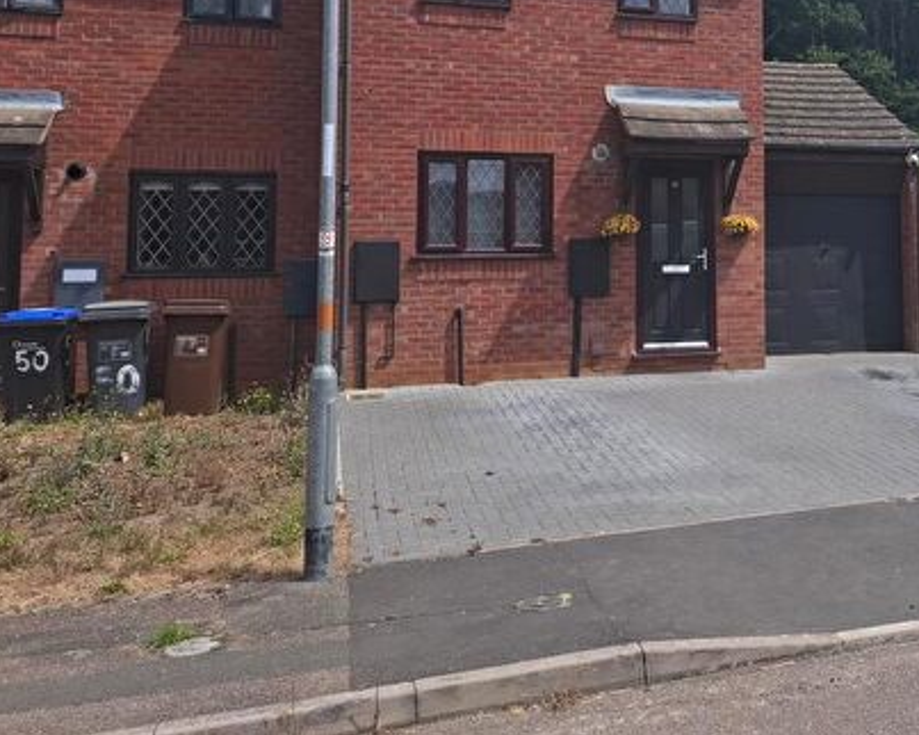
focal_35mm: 39
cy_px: 175
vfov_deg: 37.2
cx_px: 716
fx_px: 1060
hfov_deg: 44.9
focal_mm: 5.54
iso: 50
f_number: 1.8
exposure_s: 1/2242
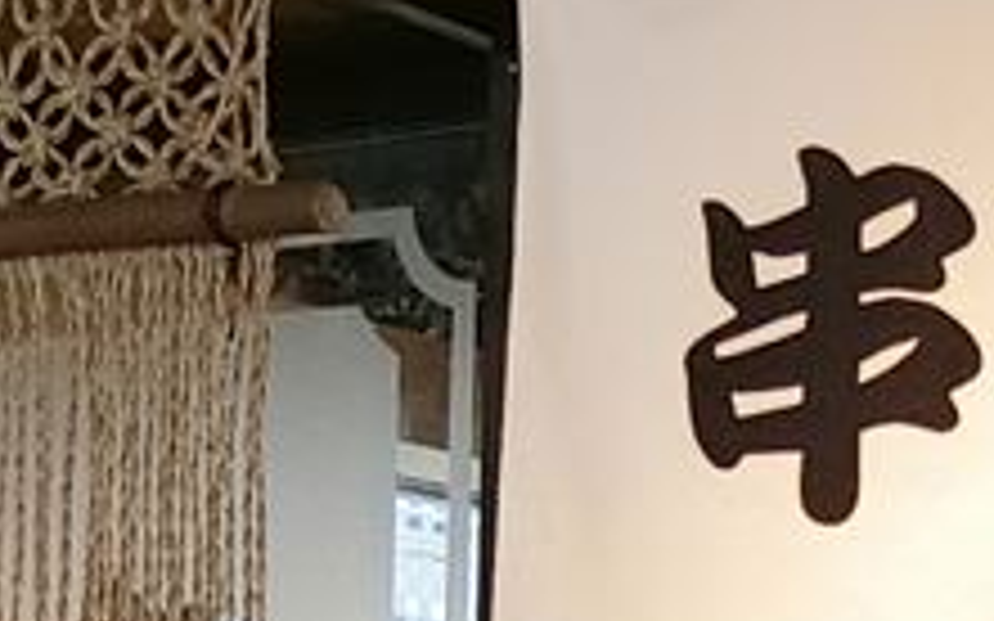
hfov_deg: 14.3
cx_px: 787
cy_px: 1084
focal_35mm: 146
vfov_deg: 8.6
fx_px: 3954
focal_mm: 4.06
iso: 250
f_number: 2.7
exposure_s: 1/125
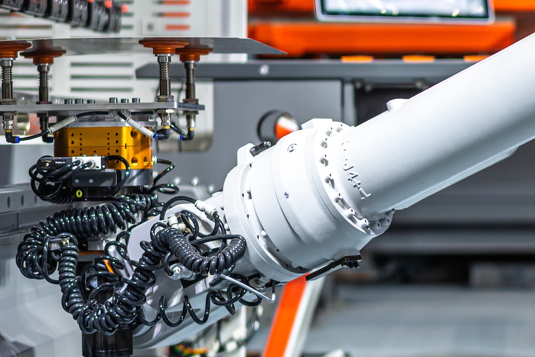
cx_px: 386
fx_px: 2036
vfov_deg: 10.0
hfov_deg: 14.9
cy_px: 229
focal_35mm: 137
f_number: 1.8
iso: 320
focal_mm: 55
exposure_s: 1/320
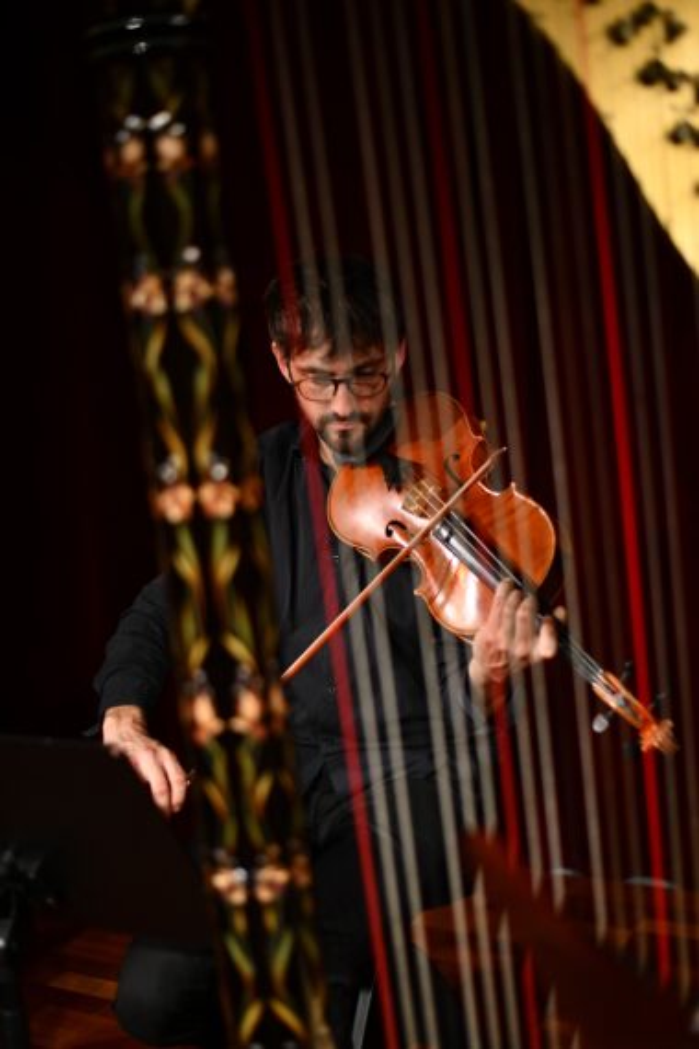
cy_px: 524
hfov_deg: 27.0
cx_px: 350
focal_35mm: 50
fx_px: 1456
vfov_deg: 39.6
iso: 2000
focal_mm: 50
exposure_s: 1/640
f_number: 1.8
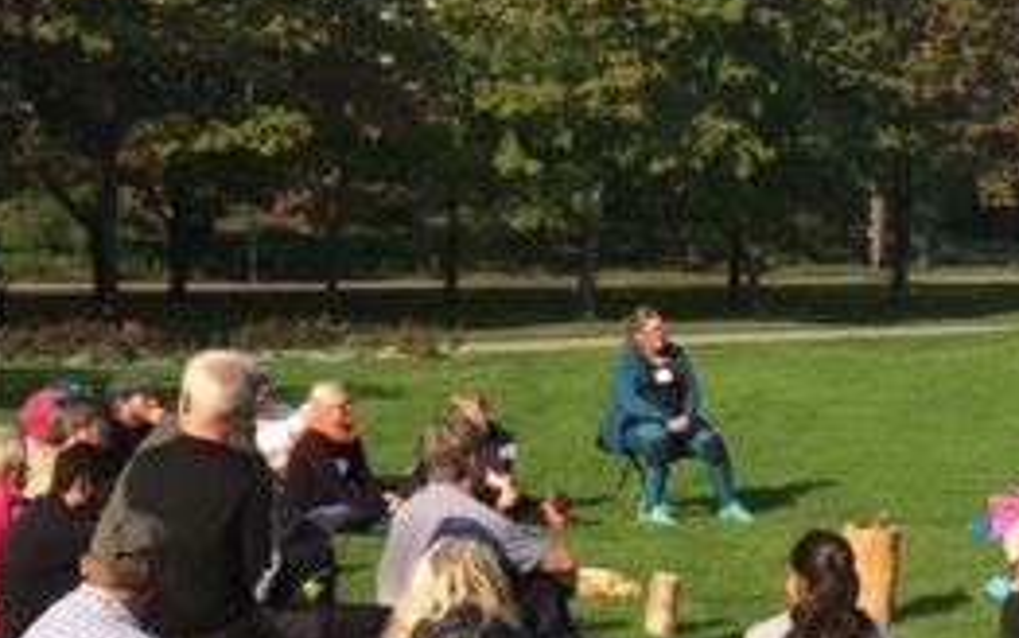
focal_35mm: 75
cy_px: 373
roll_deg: +0.2
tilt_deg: -4.2
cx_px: 910
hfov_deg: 26.6
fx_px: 2084
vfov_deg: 17.4
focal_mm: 4.15
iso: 32
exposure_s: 1/2160
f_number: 2.2
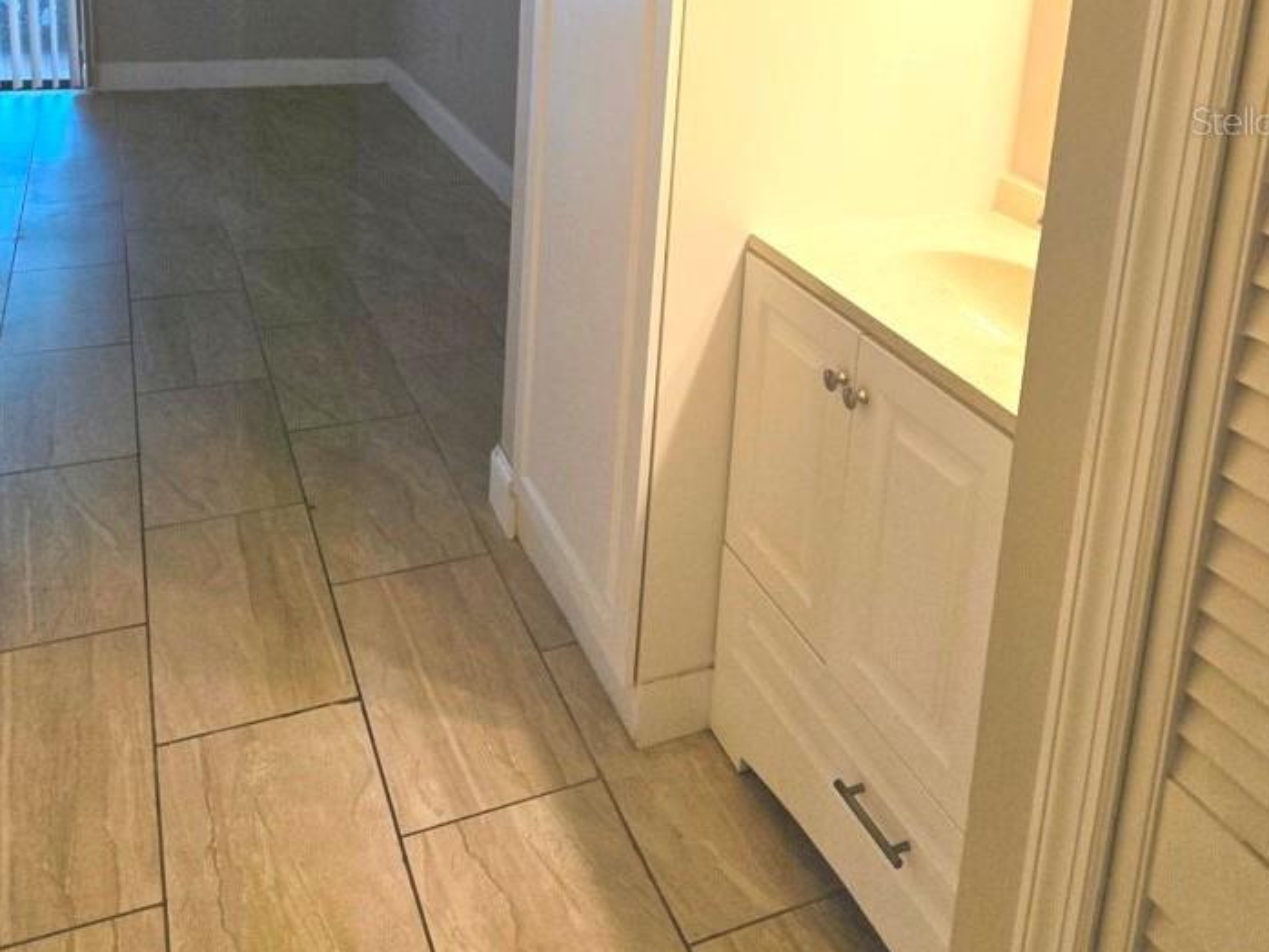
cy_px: 120
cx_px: 681
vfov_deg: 40.2
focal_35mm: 33
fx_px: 1210
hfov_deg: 55.3
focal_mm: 5.4
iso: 200
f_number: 1.8
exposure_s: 1/180
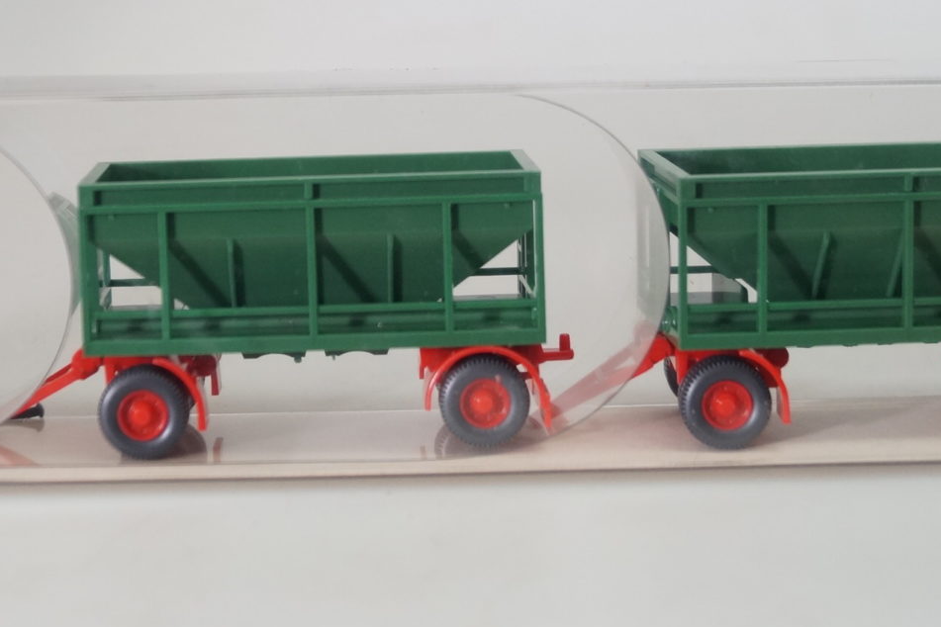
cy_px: 97
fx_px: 2195
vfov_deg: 16.1
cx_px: 269
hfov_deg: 24.0
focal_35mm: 84
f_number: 4.5
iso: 640
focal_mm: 26
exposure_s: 1/160
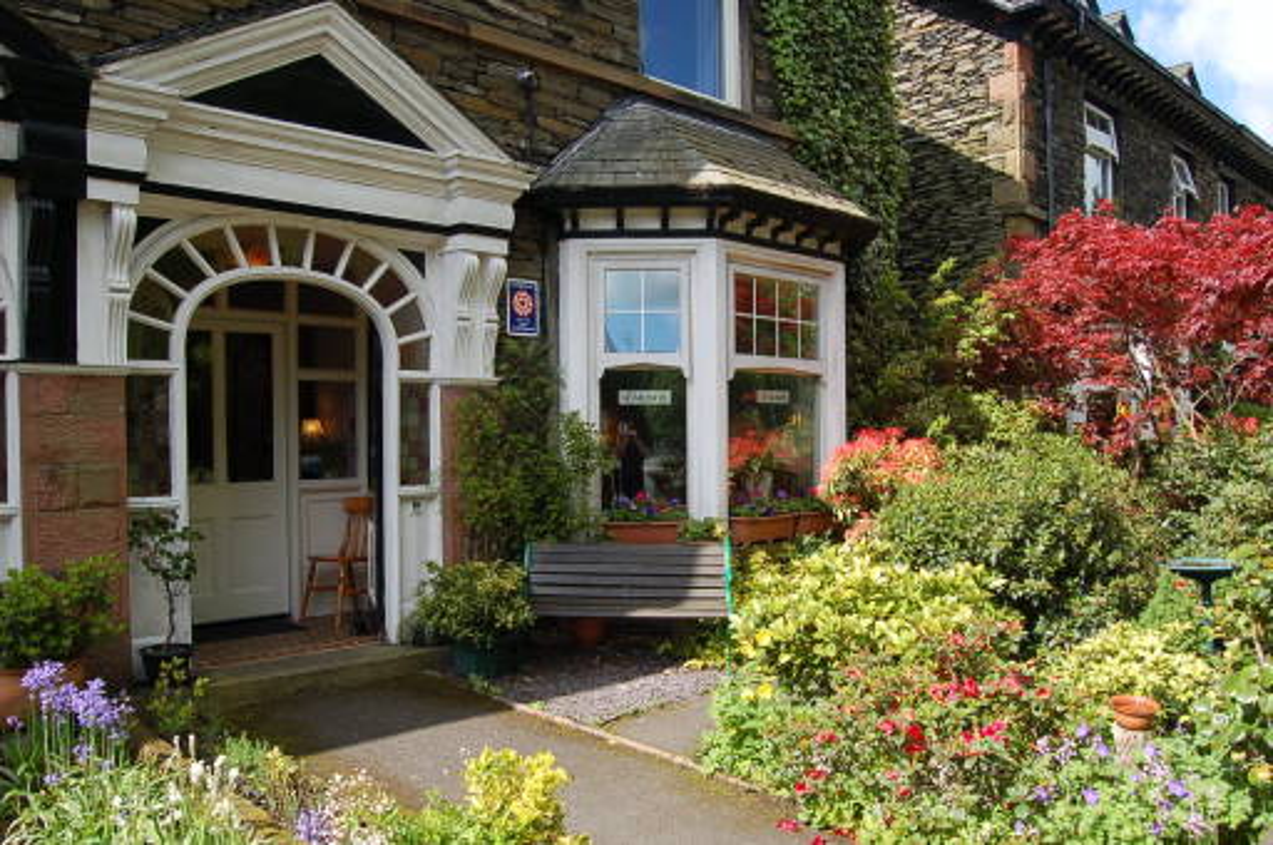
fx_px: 954
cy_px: 422
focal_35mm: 27
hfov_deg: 67.4
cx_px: 636
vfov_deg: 47.8
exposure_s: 1/160
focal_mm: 18
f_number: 7.1
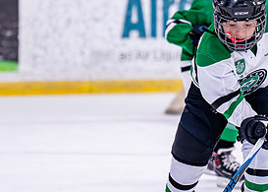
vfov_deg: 3.8
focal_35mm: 377
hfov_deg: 5.3
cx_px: 246
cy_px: 87
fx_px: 2870
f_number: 2.8
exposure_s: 1/1250
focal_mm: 128
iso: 2500
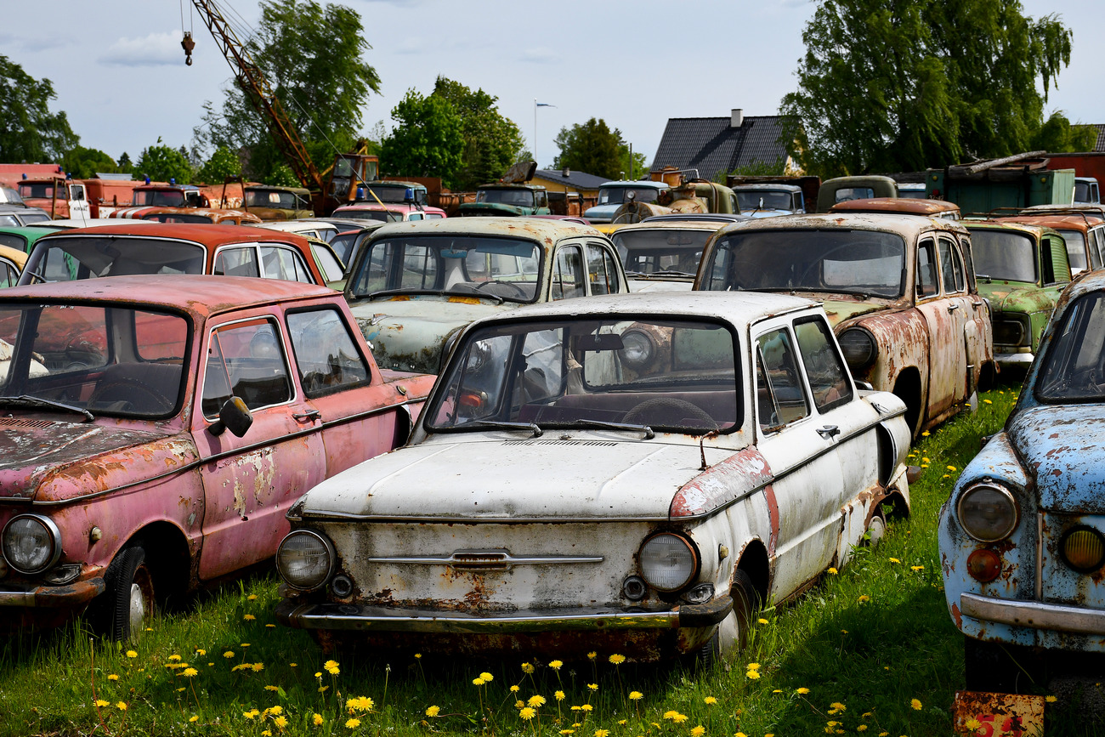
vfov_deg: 21.6
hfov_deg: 31.9
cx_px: 552
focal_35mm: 63
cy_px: 368
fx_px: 1934
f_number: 6.3
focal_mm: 42
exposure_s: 1/1250
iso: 200
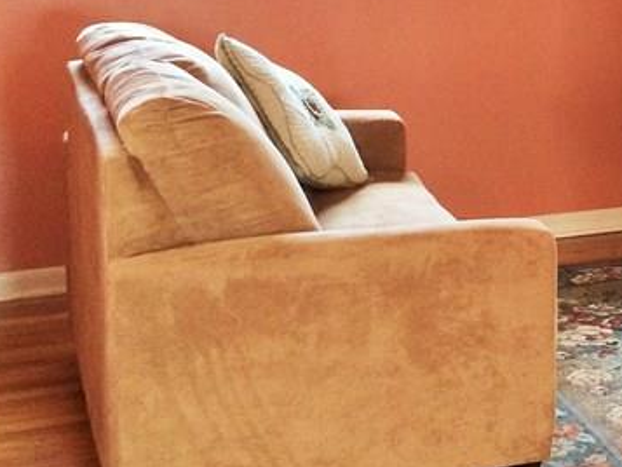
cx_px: 871
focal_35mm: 86
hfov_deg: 20.2
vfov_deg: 17.0
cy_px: 56
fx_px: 1546
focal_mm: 4.12
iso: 200
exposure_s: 1/30
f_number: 2.2
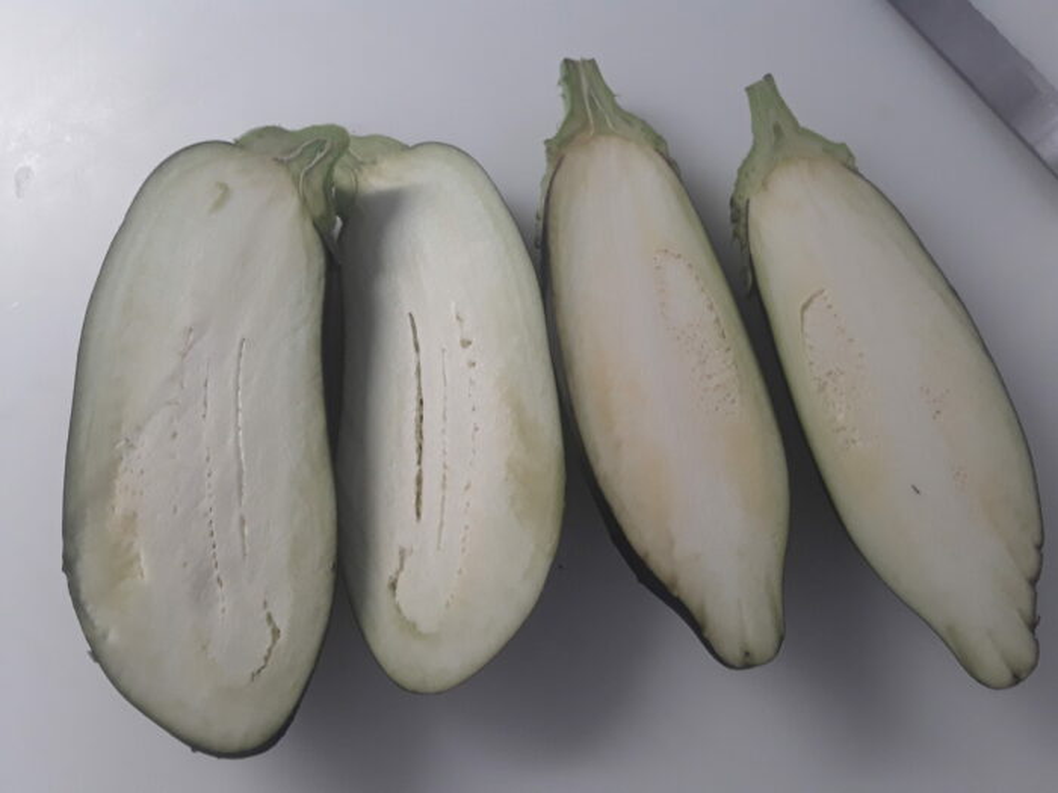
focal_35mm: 27
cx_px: 529
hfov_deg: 65.3
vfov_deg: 51.4
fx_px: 825
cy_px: 396
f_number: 1.9
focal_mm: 2.91
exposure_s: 1/33
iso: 40
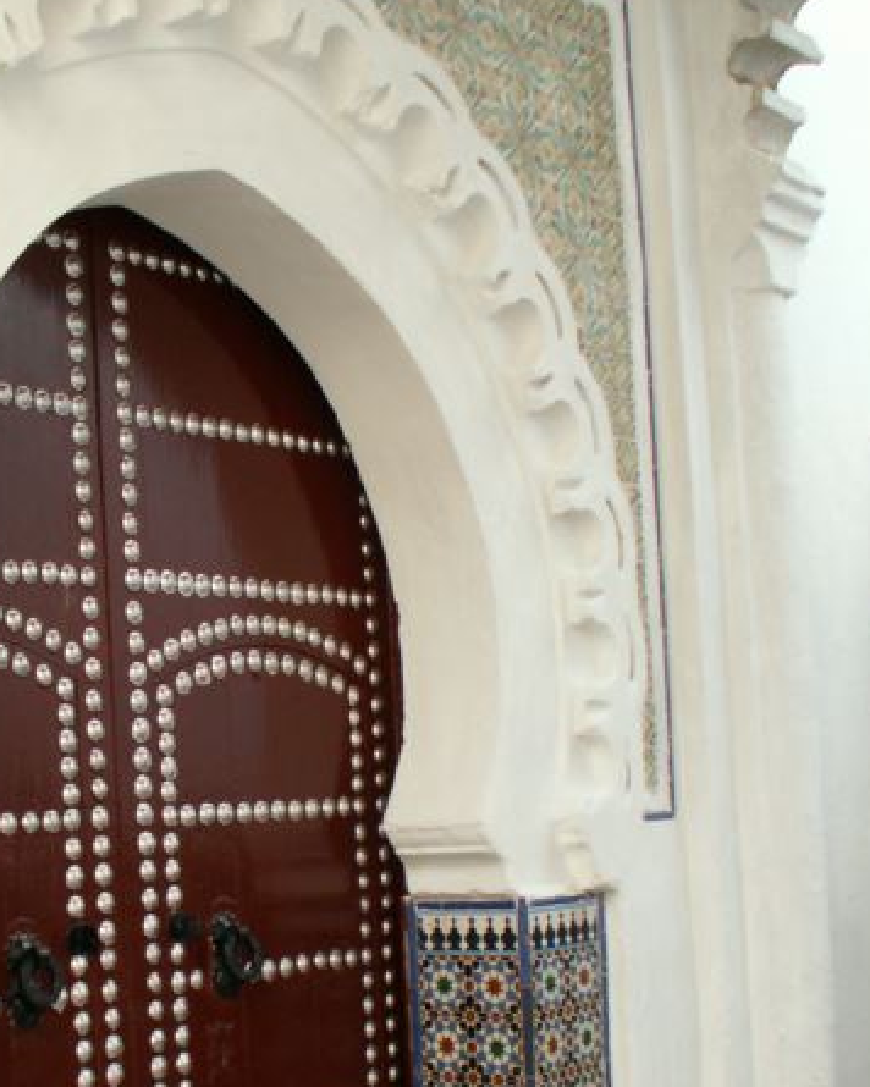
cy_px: 755
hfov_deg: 25.6
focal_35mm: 59
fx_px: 1899
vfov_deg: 31.6
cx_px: 281
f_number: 2.8
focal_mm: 5.86
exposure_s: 1/40
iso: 80
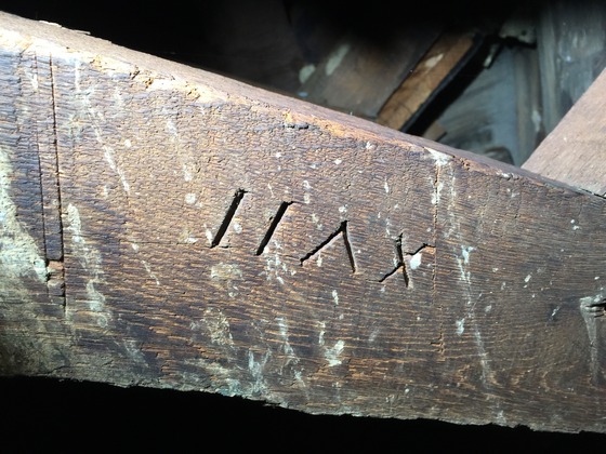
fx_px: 508
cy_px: 227
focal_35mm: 29
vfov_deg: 48.2
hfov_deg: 61.7
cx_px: 303
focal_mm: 4.15
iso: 32
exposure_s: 1/30
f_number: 2.2
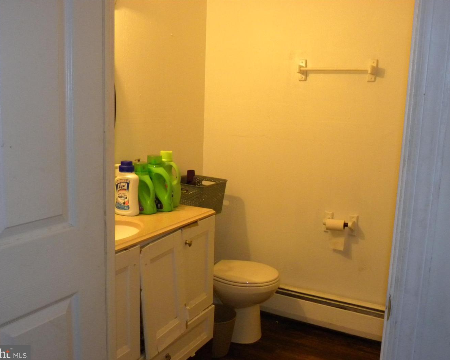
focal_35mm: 35
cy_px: 181
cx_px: 215
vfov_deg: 42.2
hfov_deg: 51.5
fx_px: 466
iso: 400
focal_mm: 5.9
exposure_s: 1/30
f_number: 2.8
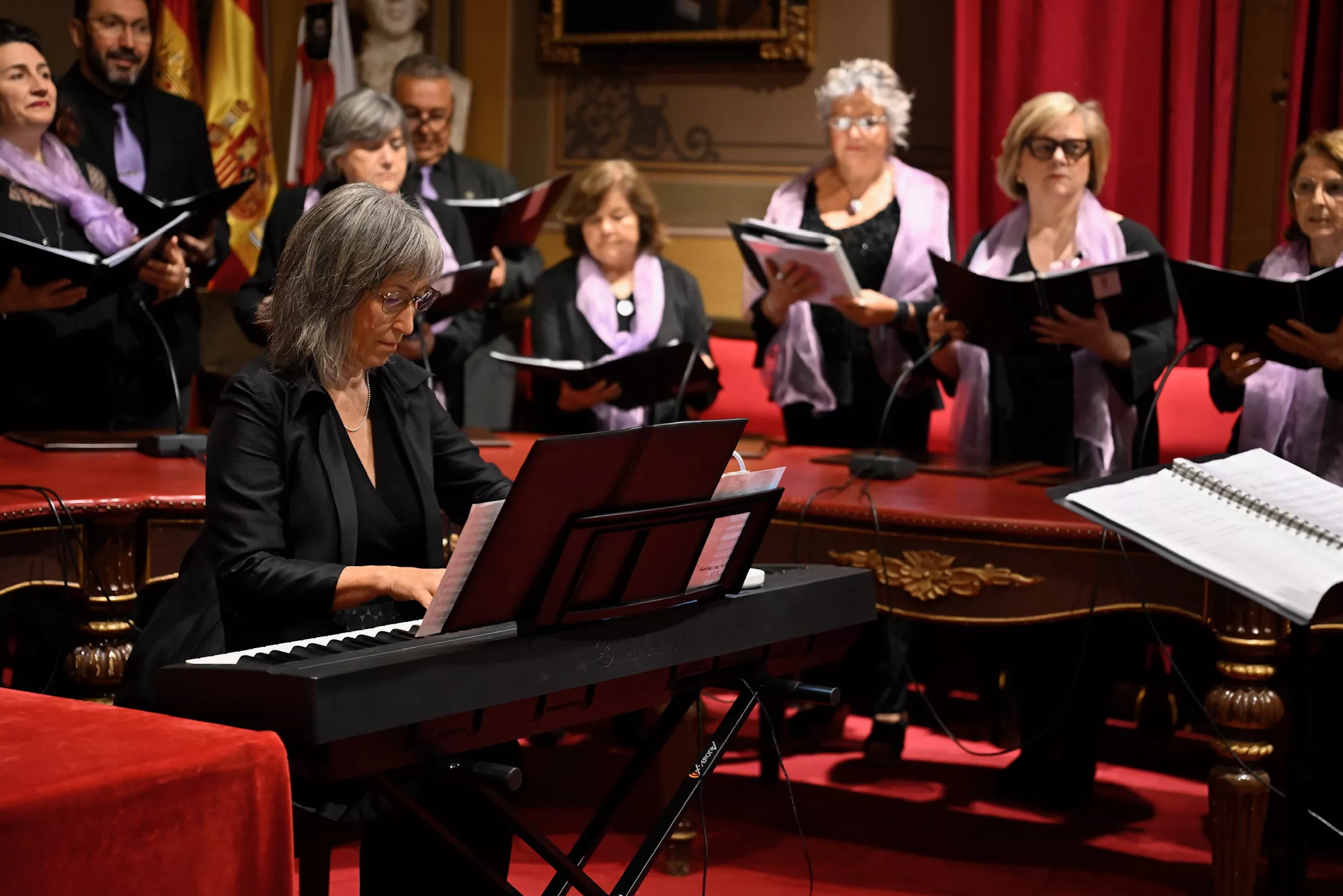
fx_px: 2761
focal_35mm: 74
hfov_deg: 27.3
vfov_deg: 18.4
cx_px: 686
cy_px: 464
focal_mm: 70
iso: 1250
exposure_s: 1/125
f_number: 2.8
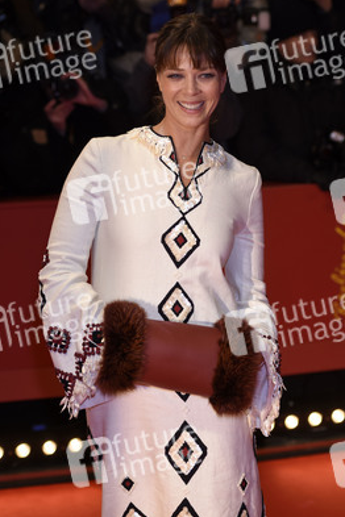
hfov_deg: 11.0
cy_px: 259
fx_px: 1797
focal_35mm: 125
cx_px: 172
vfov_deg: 16.4
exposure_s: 1/400
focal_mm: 82
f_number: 3.2
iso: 640
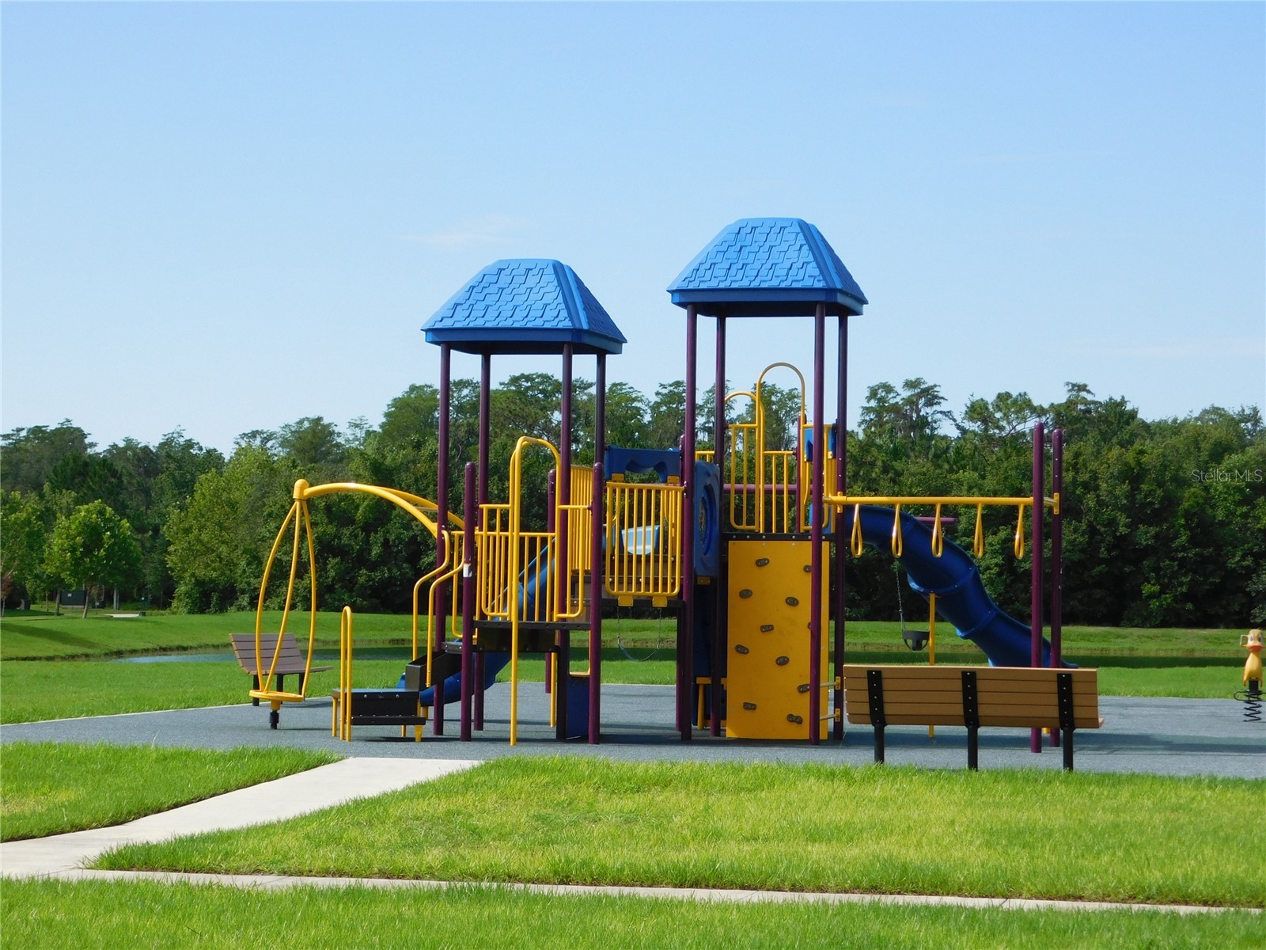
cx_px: 633
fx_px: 2926
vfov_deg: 18.4
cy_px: 475
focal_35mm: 80
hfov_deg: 24.4
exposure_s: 1/640
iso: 125
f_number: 4.4
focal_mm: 14.2
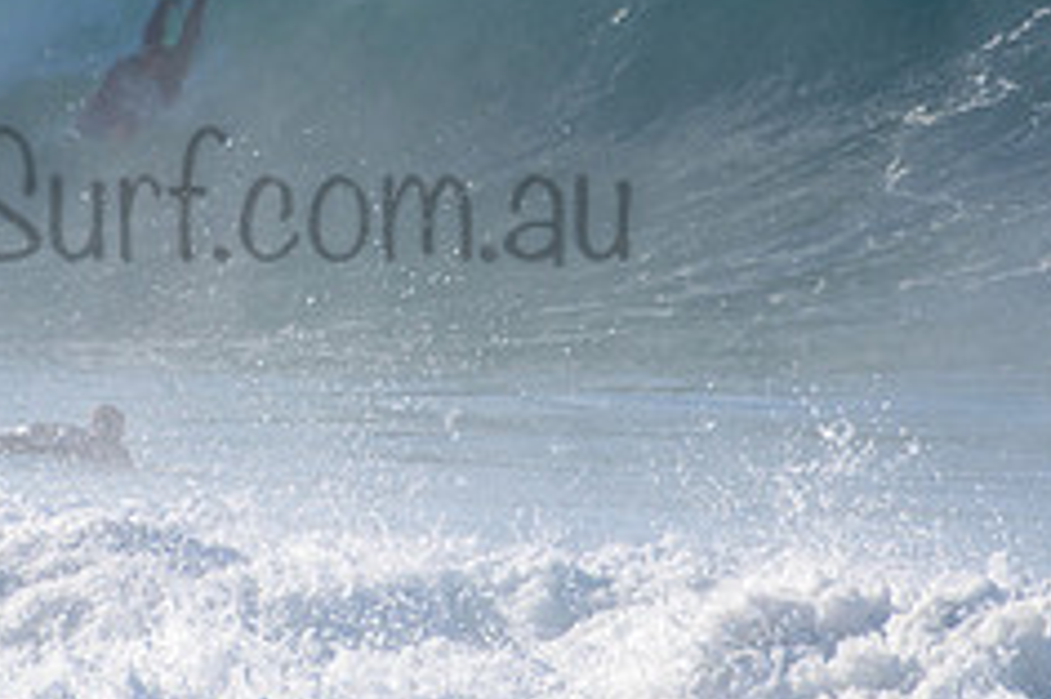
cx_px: 160
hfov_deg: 1.1
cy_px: 158
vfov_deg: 0.7
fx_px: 53883
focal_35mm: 1847
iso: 280
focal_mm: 500
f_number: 5.6
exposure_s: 1/2000
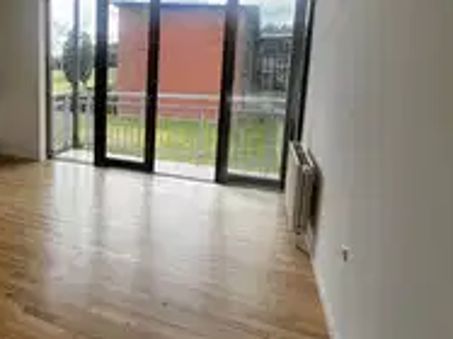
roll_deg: +0.0
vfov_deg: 52.2
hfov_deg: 59.1
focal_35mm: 26
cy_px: 119
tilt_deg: -8.0
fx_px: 340
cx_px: 59
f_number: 1.8
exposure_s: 1/294
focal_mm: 1.57
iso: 32
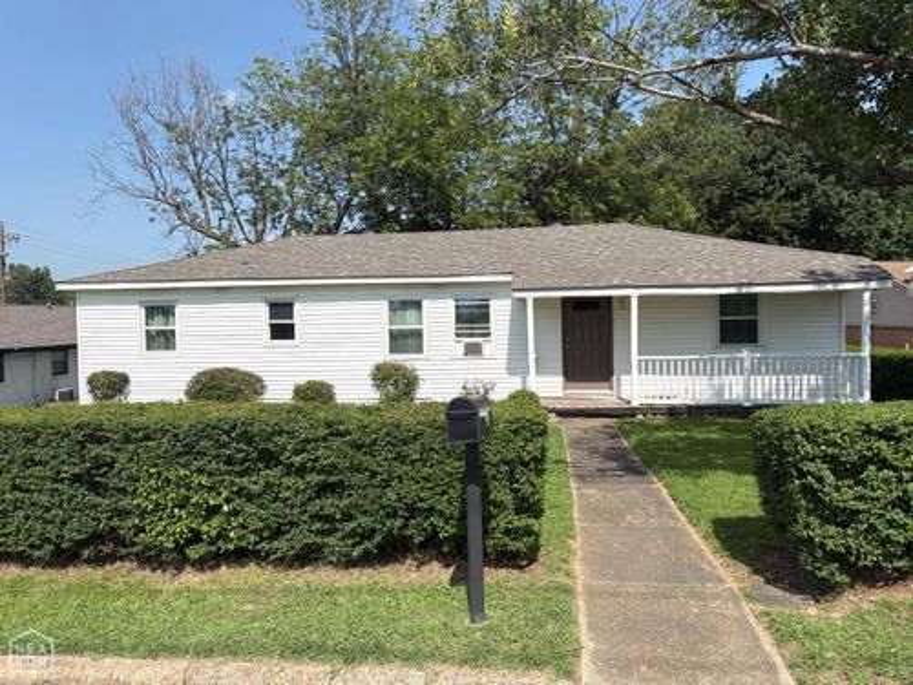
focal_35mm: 26
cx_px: 456
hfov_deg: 67.3
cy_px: 342
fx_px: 686
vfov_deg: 53.1
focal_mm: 5.96
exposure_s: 1/4608
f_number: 1.6
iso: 50
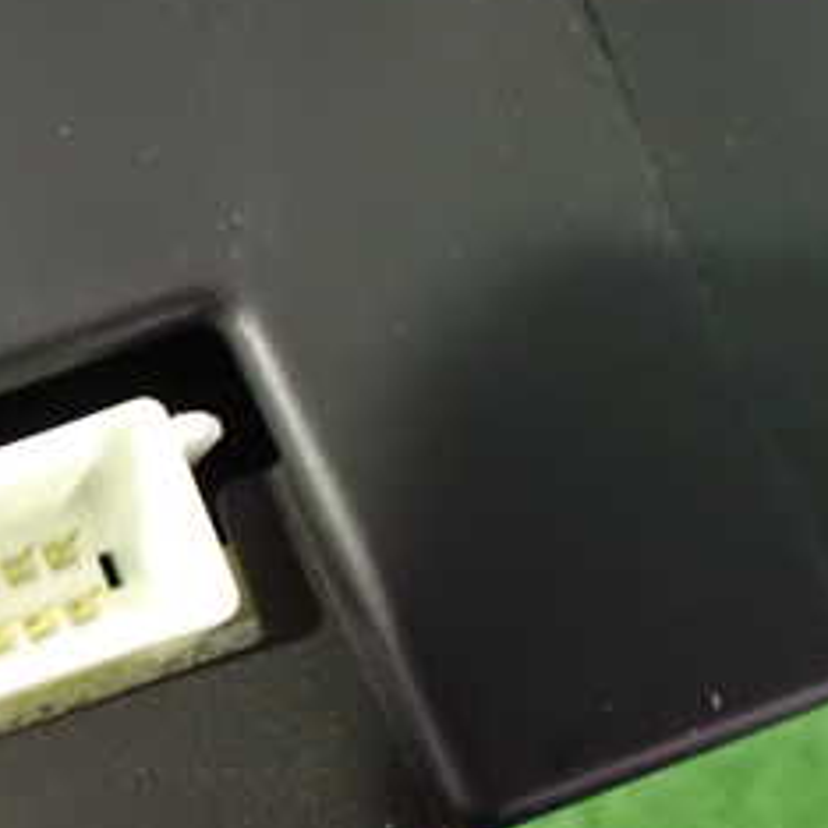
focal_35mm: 68
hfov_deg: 23.6
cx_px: -110
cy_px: 658
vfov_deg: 25.0
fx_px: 1840
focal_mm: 5.4
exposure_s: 1/15
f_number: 2.3
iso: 1600
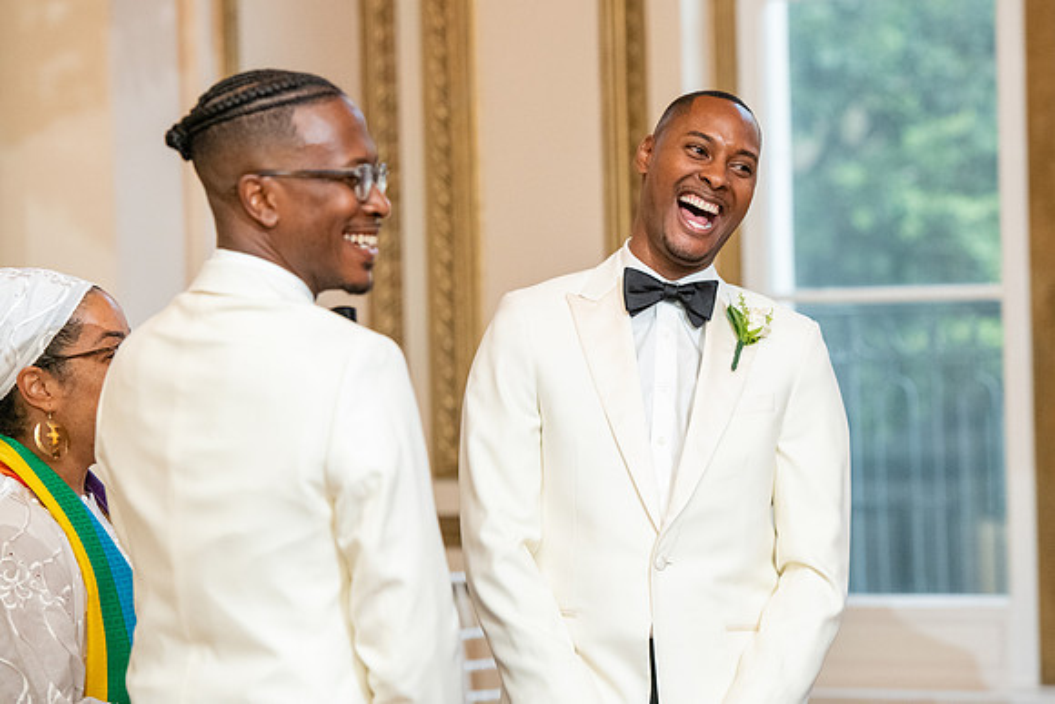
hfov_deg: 13.8
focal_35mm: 148
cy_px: 302
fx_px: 4353
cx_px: 603
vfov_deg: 9.2
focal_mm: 130
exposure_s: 1/250
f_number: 4.5
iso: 2500
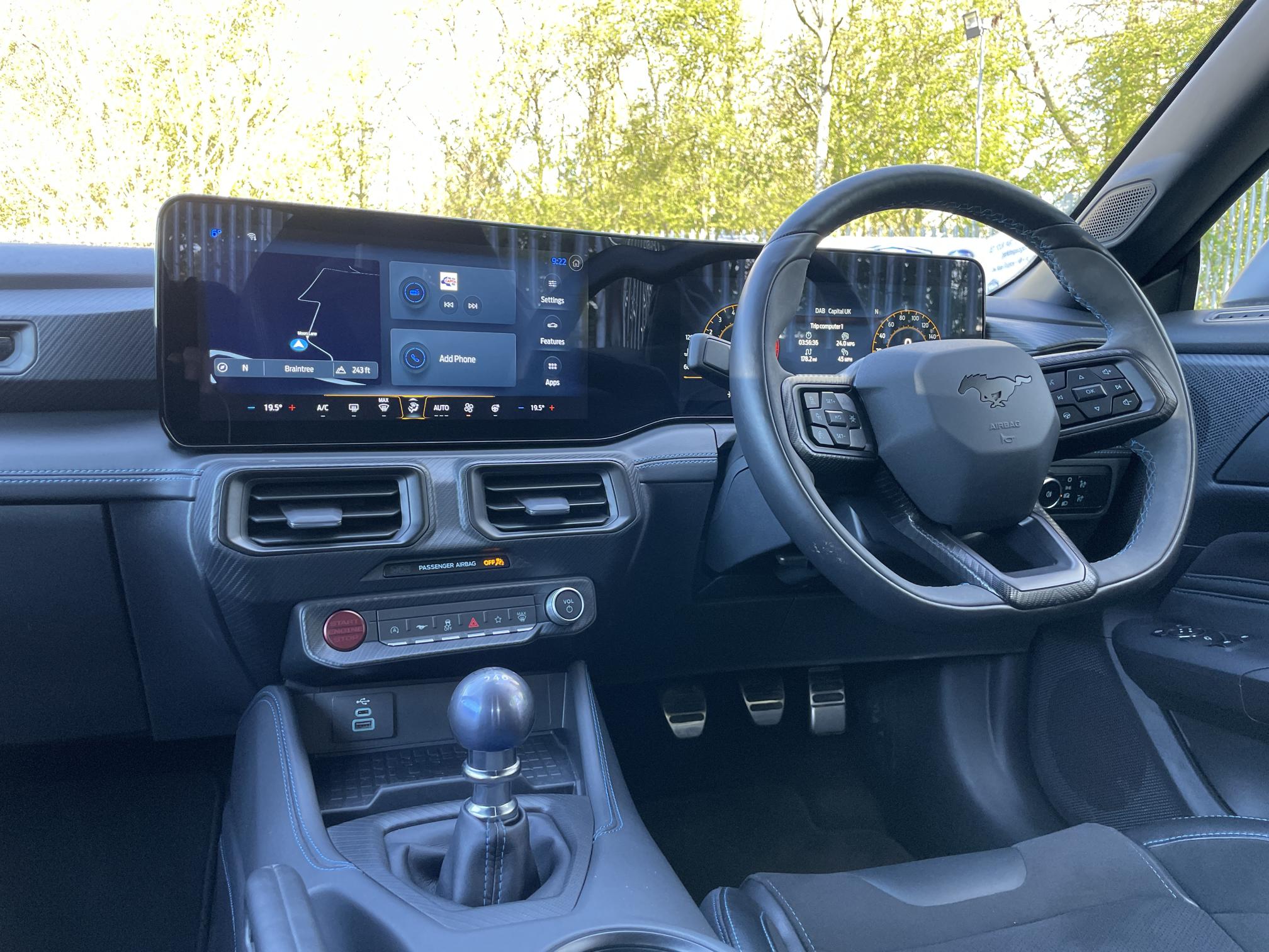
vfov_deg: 53.1
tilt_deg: -5.4
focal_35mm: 26
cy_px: 476
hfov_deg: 67.3
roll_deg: -0.8
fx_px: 953
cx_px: 634
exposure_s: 1/105
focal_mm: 4.2
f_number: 1.6
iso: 125
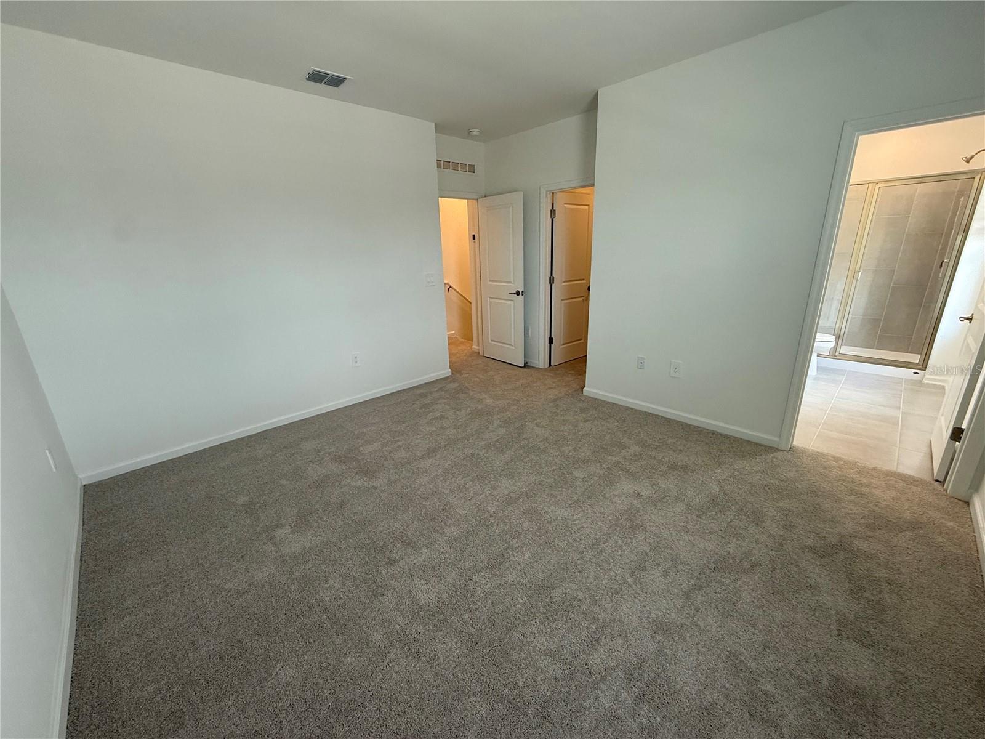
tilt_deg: -16.6
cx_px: 492
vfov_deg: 85.7
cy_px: 370
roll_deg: +1.5
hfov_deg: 102.1
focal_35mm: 14
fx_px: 398
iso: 200
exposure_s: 1/120
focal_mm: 2.22
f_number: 2.2
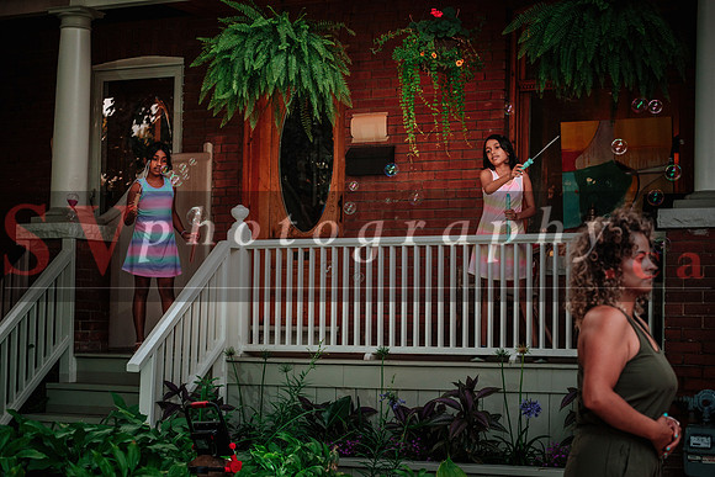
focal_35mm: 75
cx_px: 358
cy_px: 238
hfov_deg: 27.0
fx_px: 1490
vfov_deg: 18.2
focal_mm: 50
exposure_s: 1/400
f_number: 2.8
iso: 800
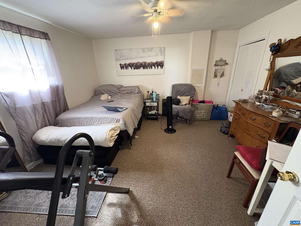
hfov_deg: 102.1
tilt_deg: -19.8
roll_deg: +2.6
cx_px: 150
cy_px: 113
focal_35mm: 14
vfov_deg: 85.7
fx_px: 122
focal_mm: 2.22
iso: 800
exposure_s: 1/60
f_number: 2.2
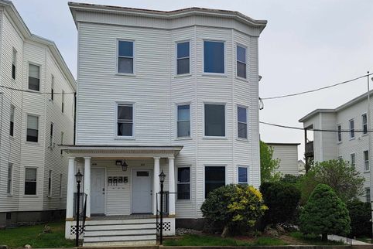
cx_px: 192
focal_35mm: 26
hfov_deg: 69.3
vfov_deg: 49.4
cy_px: 145
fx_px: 270
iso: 50
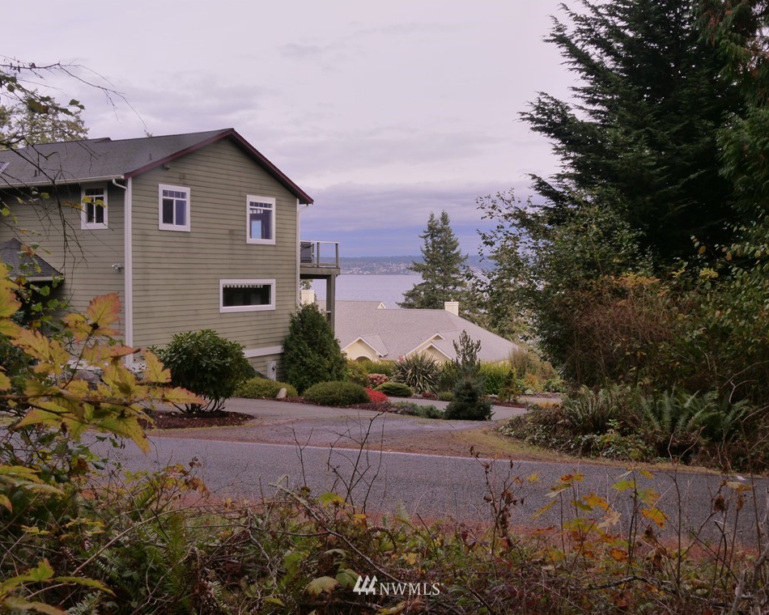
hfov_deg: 45.8
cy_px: 305
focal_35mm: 40
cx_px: 398
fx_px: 910
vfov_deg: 37.3
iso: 640
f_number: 13
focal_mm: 19
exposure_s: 1/60
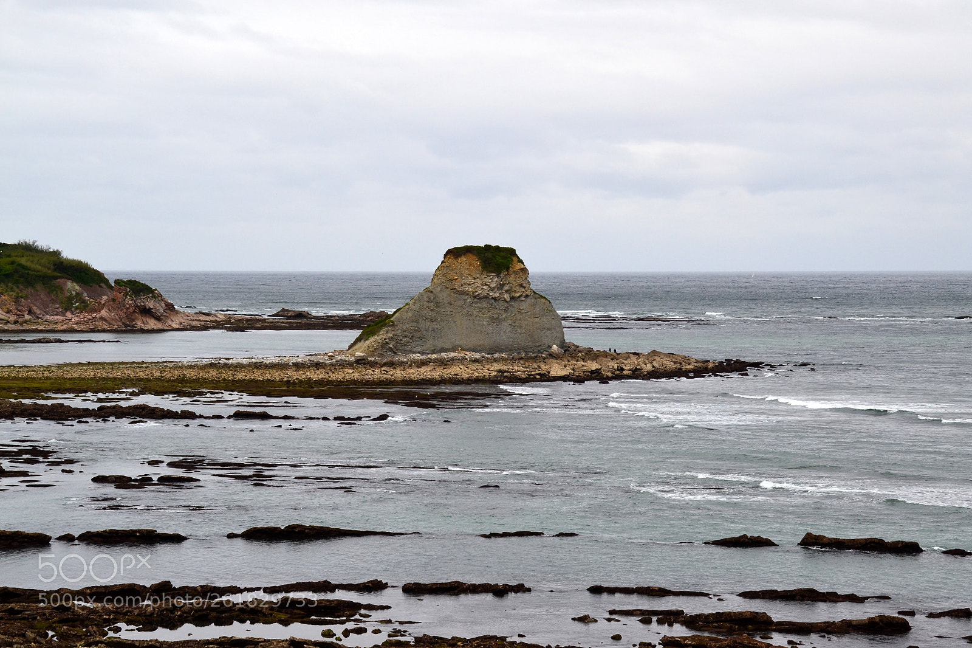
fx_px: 2267
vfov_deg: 16.3
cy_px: 324
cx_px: 486
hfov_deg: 24.2
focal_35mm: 84
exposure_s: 1/400
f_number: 11
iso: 400
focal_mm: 56
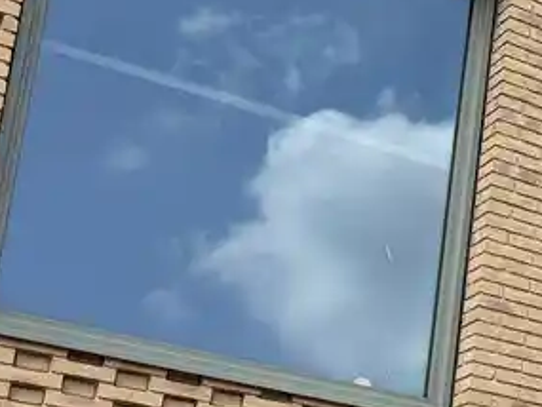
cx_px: 1084
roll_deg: -1.5
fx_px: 1582
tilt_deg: +14.6
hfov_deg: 15.5
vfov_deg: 14.2
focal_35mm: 101
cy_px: 481
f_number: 1.78
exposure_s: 1/3953
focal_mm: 6.76
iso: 80
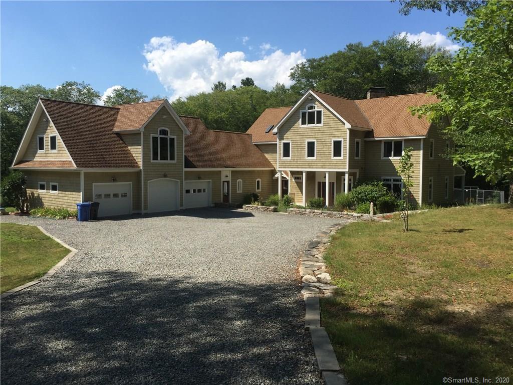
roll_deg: -0.6
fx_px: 430
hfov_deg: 61.7
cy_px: 192
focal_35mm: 29
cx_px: 256
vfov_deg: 48.2
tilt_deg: -1.8
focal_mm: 4.15
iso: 32
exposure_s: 1/1883
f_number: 2.2
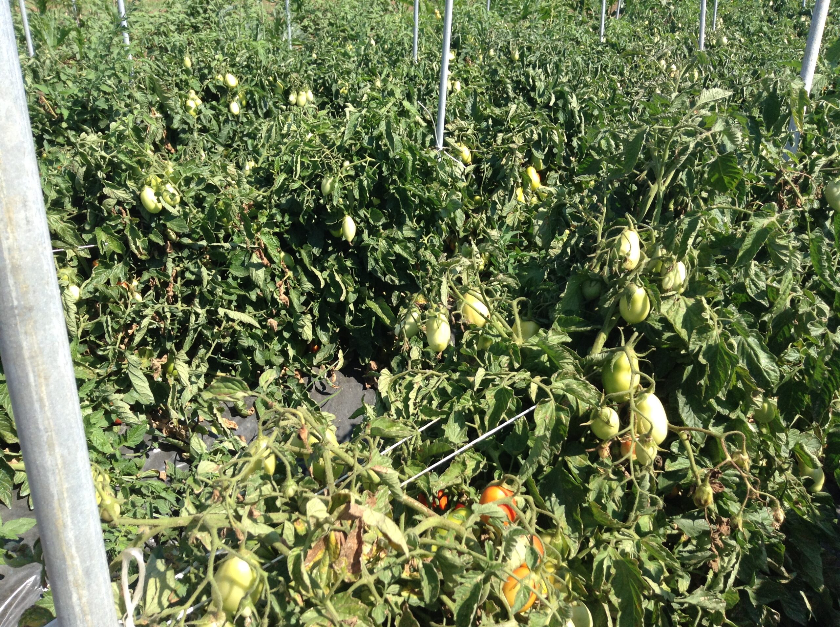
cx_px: 420
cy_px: 314
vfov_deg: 42.8
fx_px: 800
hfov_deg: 55.4
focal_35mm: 33
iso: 25
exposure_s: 1/724
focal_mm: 3.3
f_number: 2.4
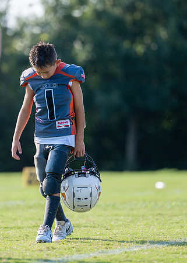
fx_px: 2175
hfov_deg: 4.9
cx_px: 66
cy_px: 118
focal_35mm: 292
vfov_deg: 6.9
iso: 250
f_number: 2.8
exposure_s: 1/2000
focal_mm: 178
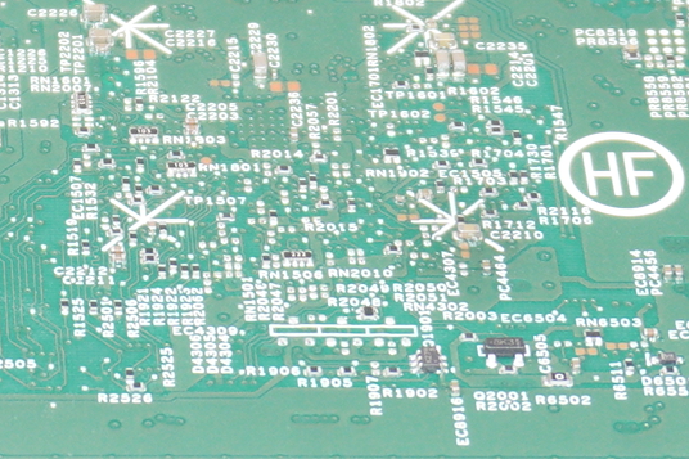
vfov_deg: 5.2
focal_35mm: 261
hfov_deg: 7.7
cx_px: -427
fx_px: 4990
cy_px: -162
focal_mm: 31
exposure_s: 1/160
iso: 250
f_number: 5.6
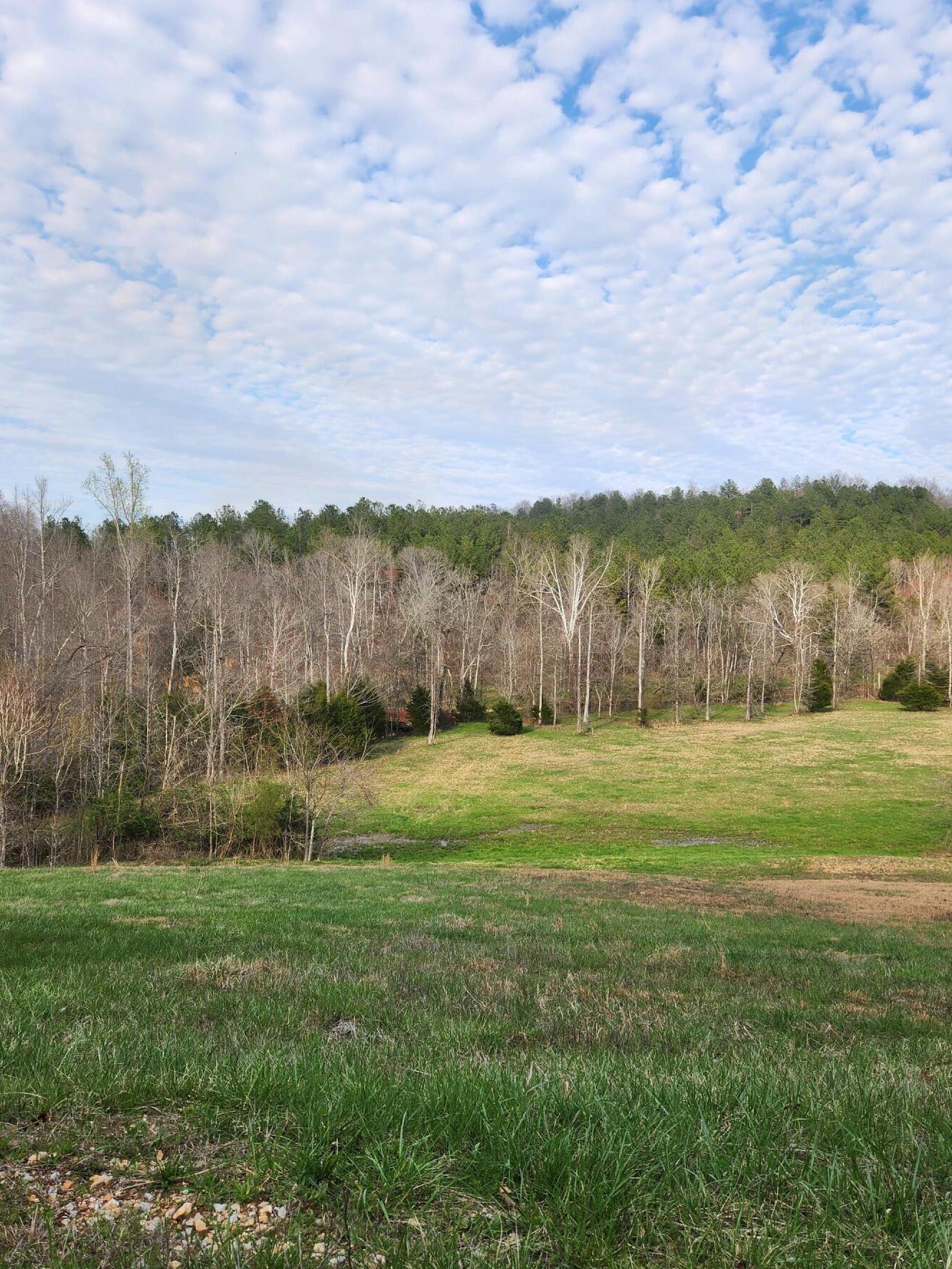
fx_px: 953
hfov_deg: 53.0
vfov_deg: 67.3
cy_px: 665
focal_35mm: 26
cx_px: 507
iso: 20
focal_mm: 5.4
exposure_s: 1/1208
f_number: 1.8
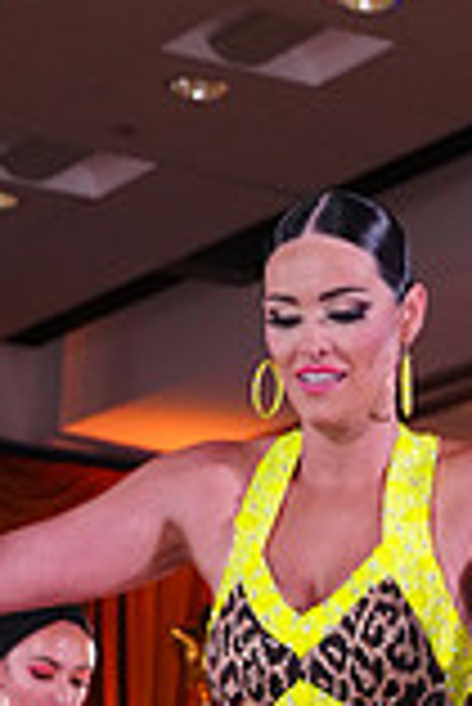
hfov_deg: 7.7
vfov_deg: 11.2
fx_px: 3473
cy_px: 1057
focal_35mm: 177
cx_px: 636
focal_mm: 48
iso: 3200
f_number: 5.6
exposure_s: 1/250
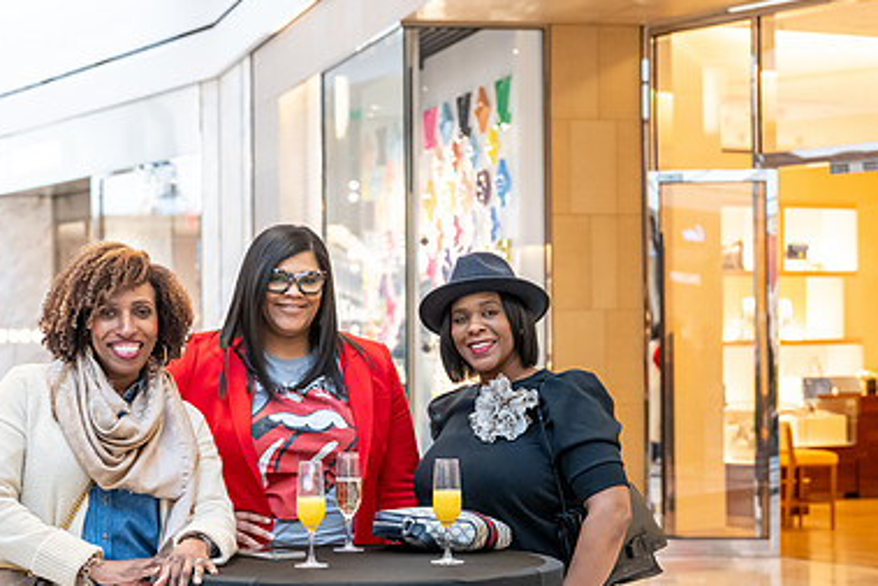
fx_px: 2293
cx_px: 385
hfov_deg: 21.7
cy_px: 314
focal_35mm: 94
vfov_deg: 14.6
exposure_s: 1/250
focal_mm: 57
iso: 3200
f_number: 4
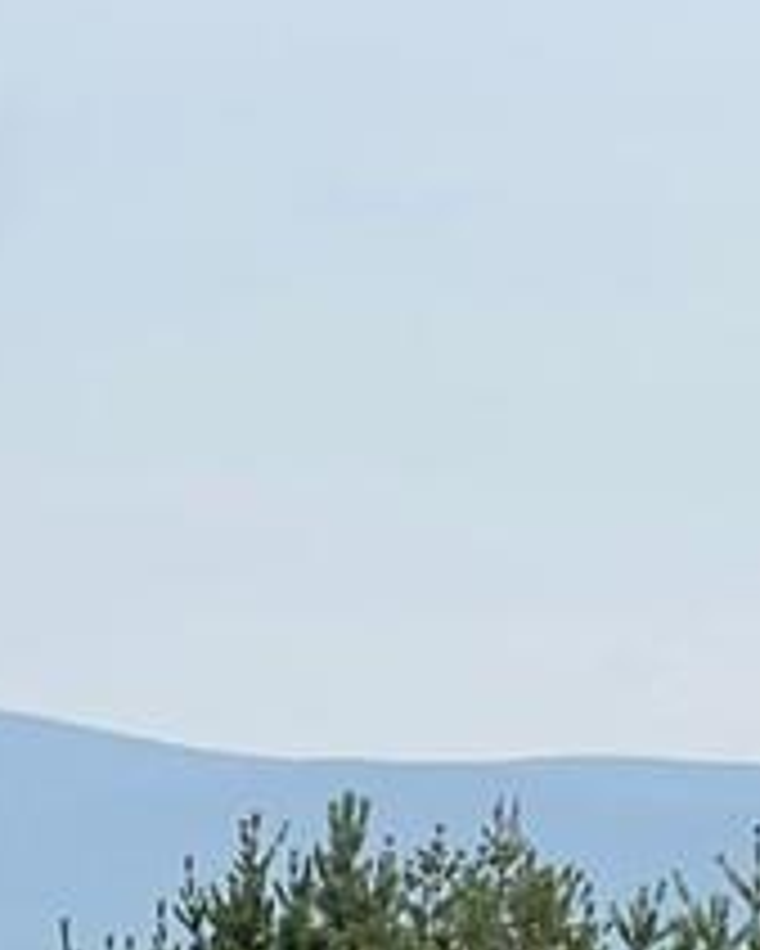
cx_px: -175
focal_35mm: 365
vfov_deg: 5.3
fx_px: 10255
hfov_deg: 4.2
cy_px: 167
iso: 32
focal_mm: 9
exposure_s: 1/968
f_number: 2.8
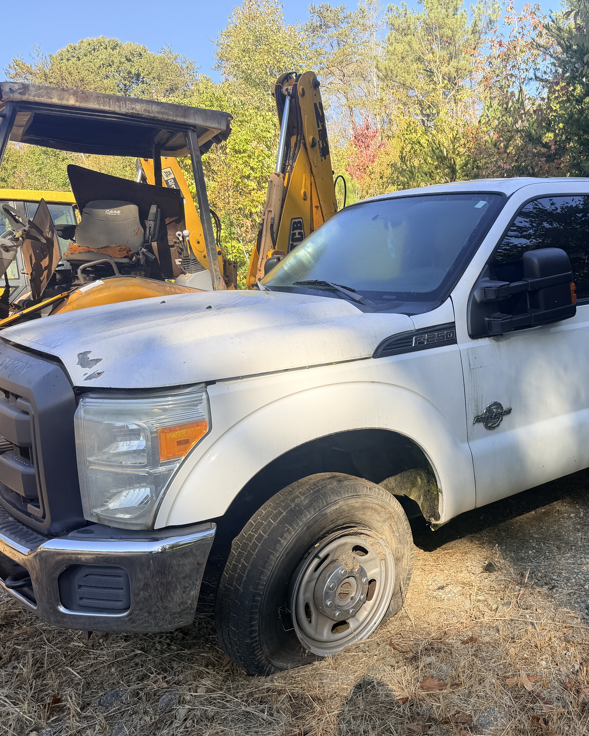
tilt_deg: -2.3
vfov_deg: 55.7
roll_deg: +2.6
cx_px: 455
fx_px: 697
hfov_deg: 44.0
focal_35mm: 32
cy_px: 376
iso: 80
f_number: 1.78
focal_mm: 6.76
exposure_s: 1/898
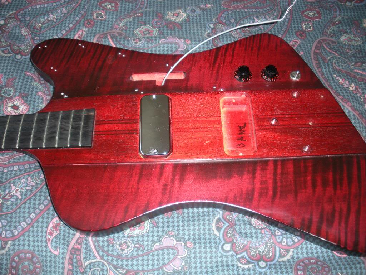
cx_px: 183
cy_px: 138
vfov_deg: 39.7
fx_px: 381
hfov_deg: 51.4
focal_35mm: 36
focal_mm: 6.3
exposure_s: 1/60
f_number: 3.5
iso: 123
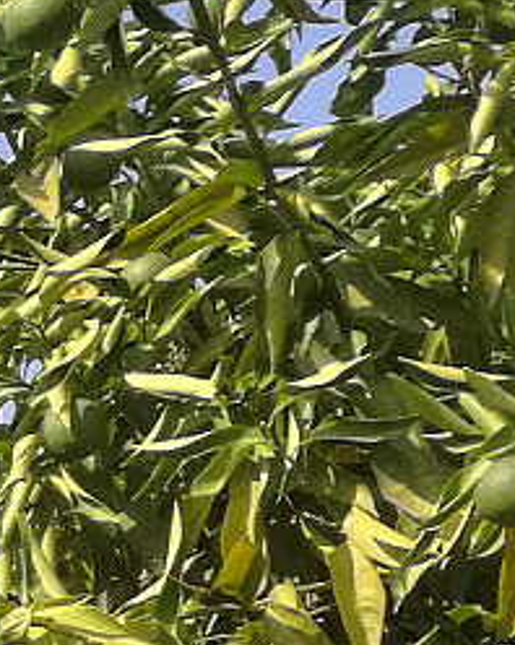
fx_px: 3243
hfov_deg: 7.2
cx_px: -1412
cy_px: 1277
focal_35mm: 170
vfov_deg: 10.5
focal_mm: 4.04
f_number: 2
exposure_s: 1/725
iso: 50
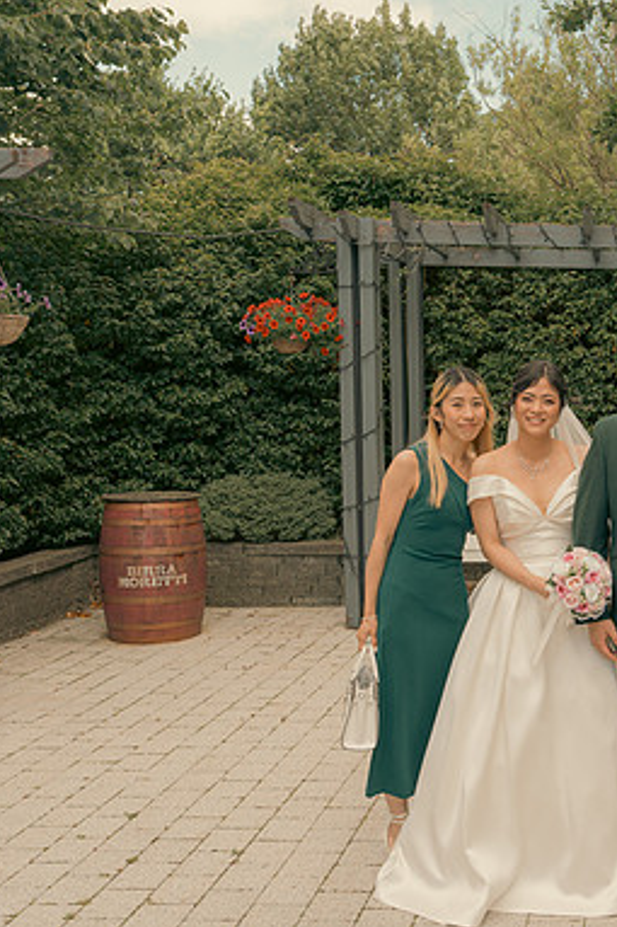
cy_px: 464
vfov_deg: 41.9
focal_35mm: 47
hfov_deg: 26.9
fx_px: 1209
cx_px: 632
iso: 160
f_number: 5.6
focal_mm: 31
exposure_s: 1/160
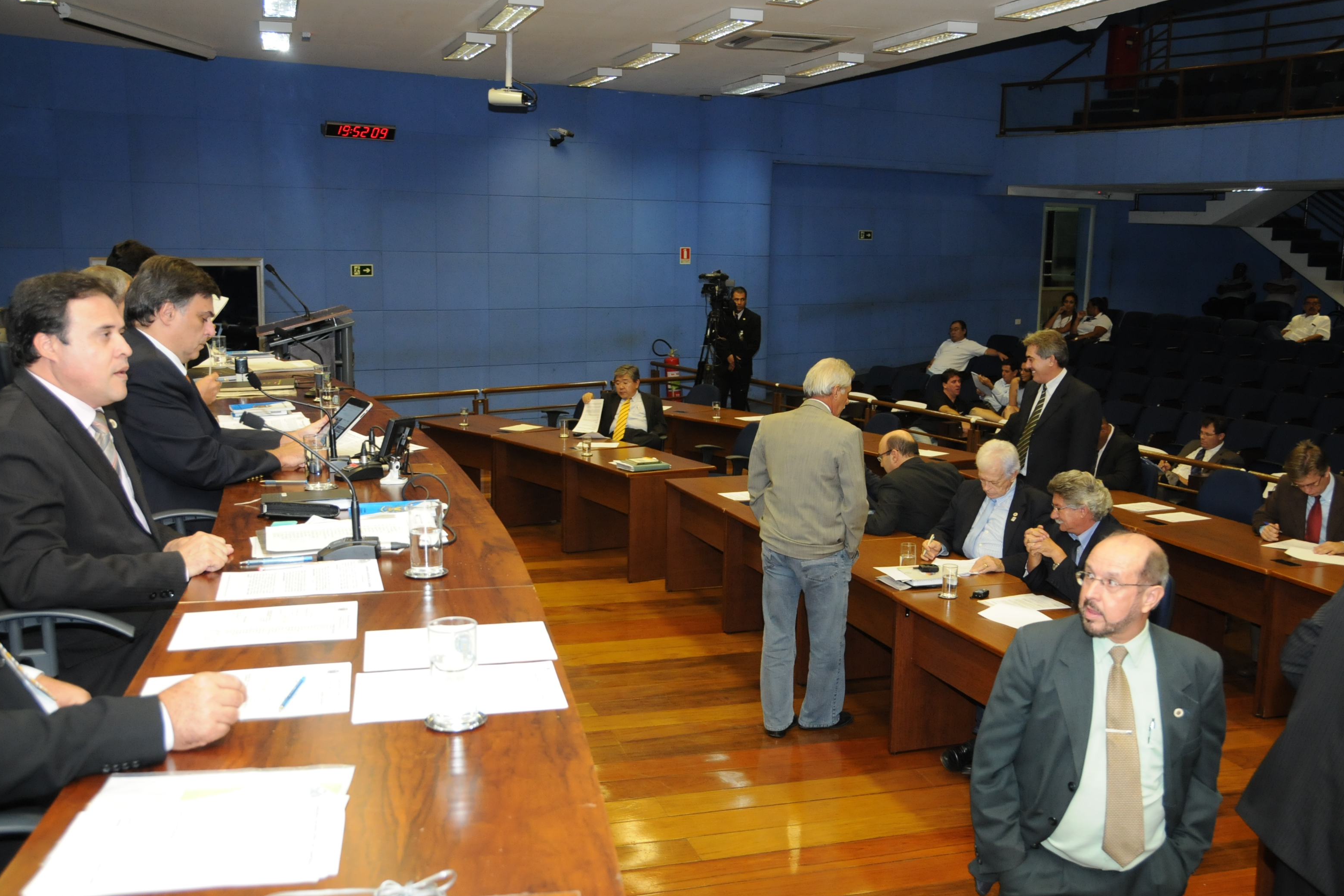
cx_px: 675
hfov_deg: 51.9
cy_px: 442
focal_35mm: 37
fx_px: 1381
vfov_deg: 35.9
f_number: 4
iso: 1000
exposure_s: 1/100
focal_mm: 24
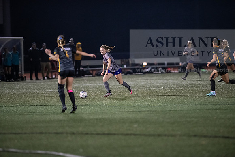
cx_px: 118
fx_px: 1959
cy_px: 78
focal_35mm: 300
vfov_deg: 4.6
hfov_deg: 6.9
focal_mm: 300
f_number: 2.8
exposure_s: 1/1000
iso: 8000
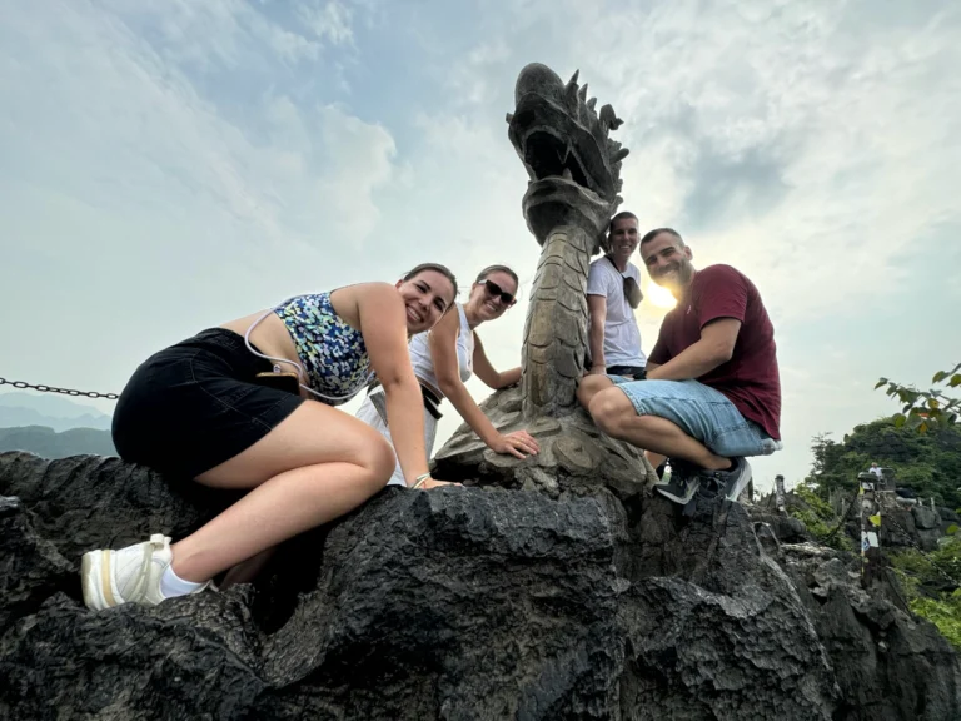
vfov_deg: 85.7
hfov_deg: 102.1
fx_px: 389
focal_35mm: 14
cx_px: 480
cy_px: 360
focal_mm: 2.22
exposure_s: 1/1236
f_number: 2.2
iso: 50
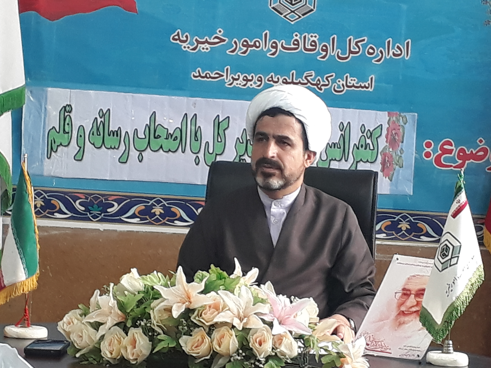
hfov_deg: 63.4
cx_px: 254
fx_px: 397
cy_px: 189
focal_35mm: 28
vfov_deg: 49.7
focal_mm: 3.6
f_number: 1.9
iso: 64
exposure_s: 1/33
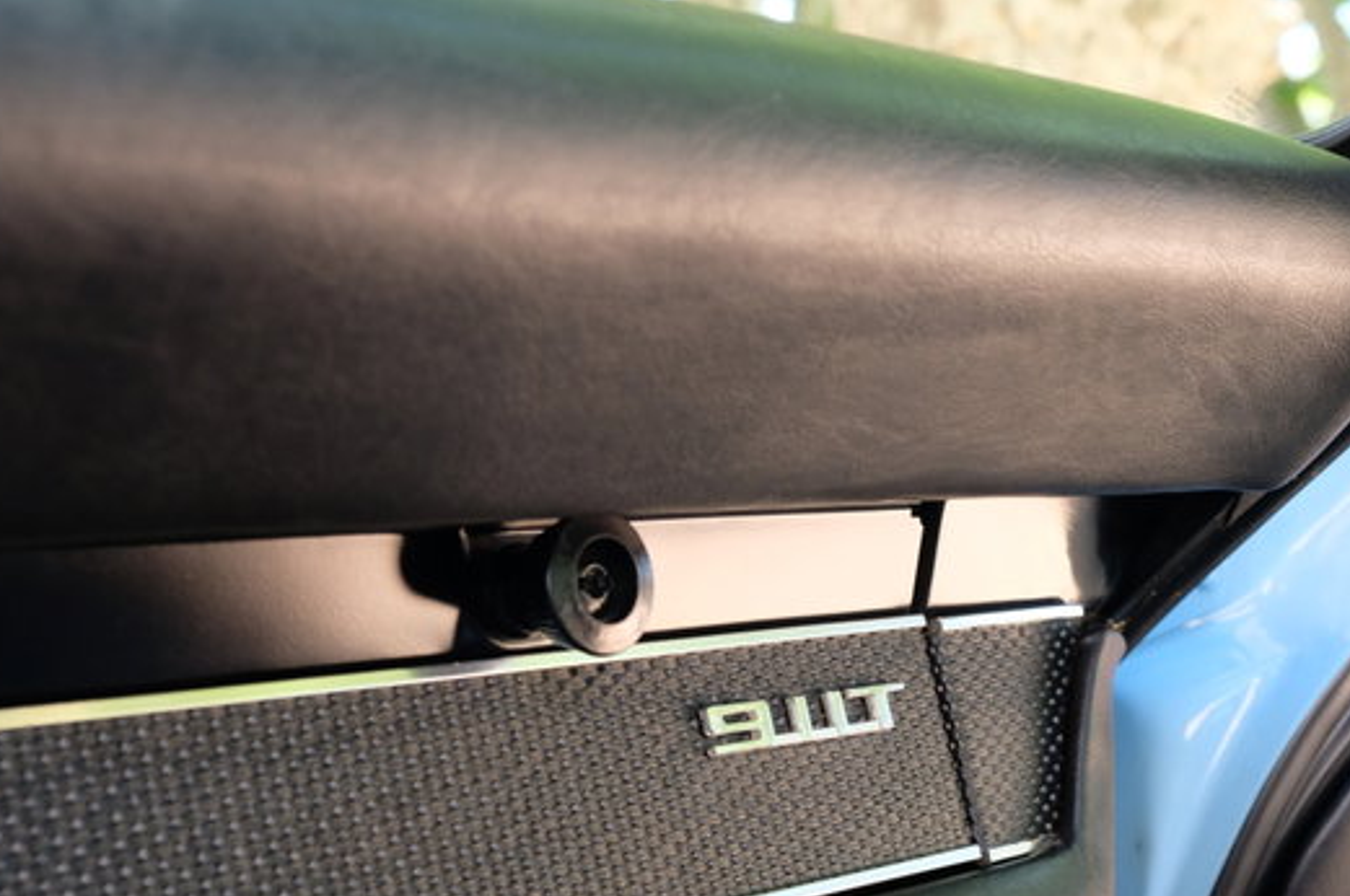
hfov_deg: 34.0
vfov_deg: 22.8
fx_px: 2210
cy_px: 636
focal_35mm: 59
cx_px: 624
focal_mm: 26.6
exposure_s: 1/100
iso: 1000
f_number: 4.5
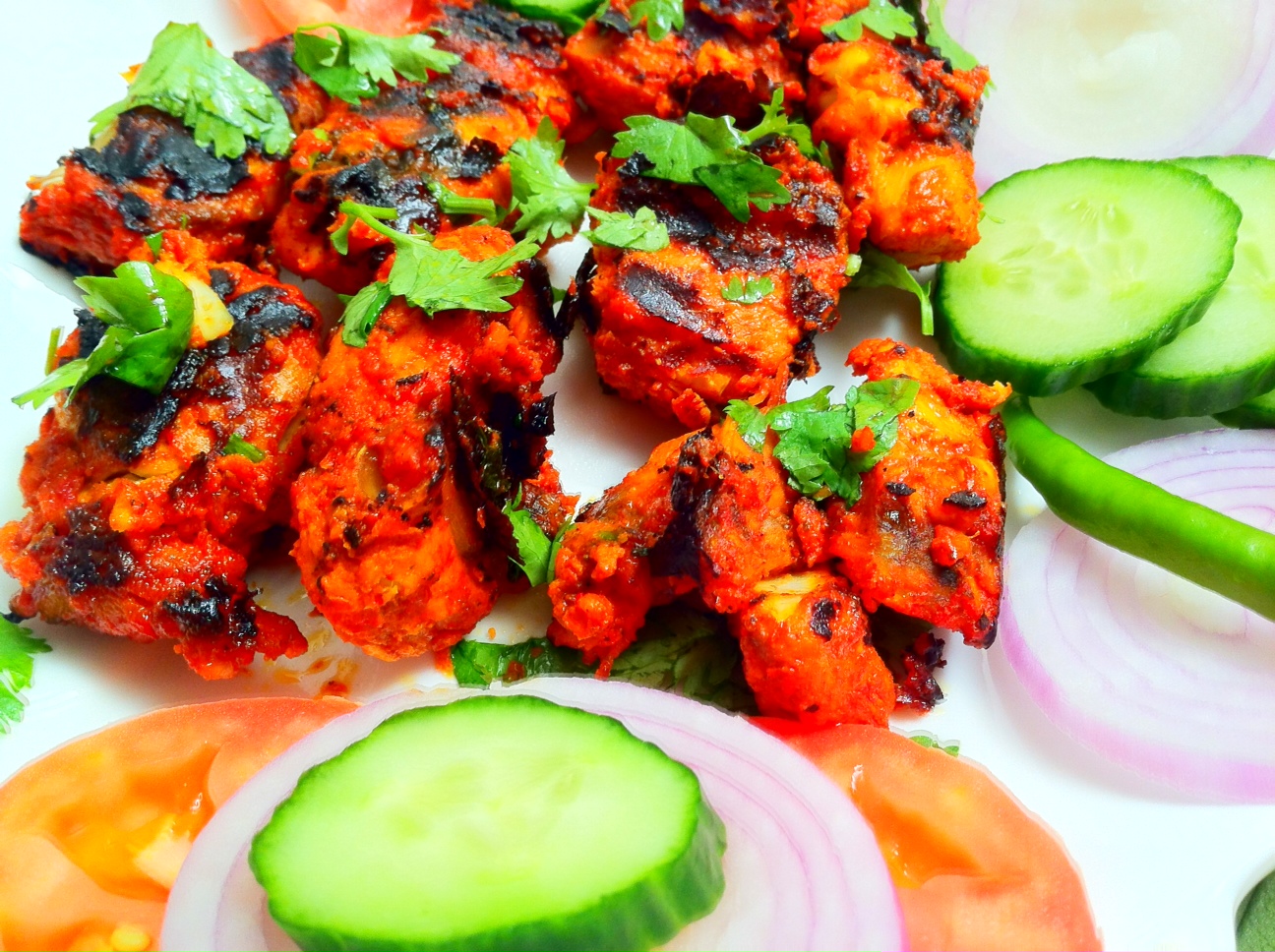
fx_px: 1287
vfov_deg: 40.6
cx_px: 638
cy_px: 476
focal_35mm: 35
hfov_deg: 52.7
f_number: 2.8
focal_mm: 3.85
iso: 80
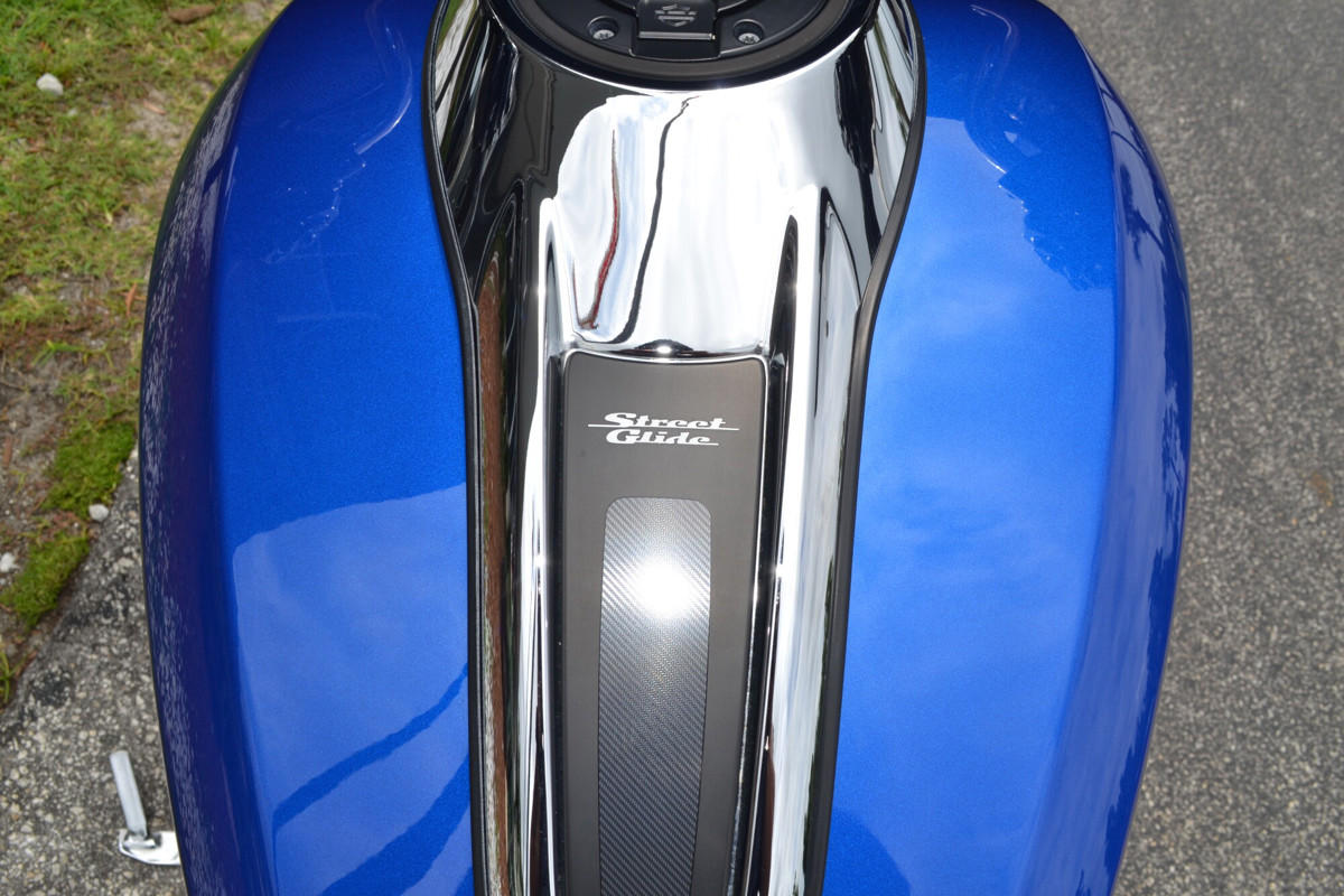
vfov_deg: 40.0
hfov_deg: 57.2
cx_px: 672
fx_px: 1232
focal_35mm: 33
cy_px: 448
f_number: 11
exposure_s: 1/200
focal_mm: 22
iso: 100
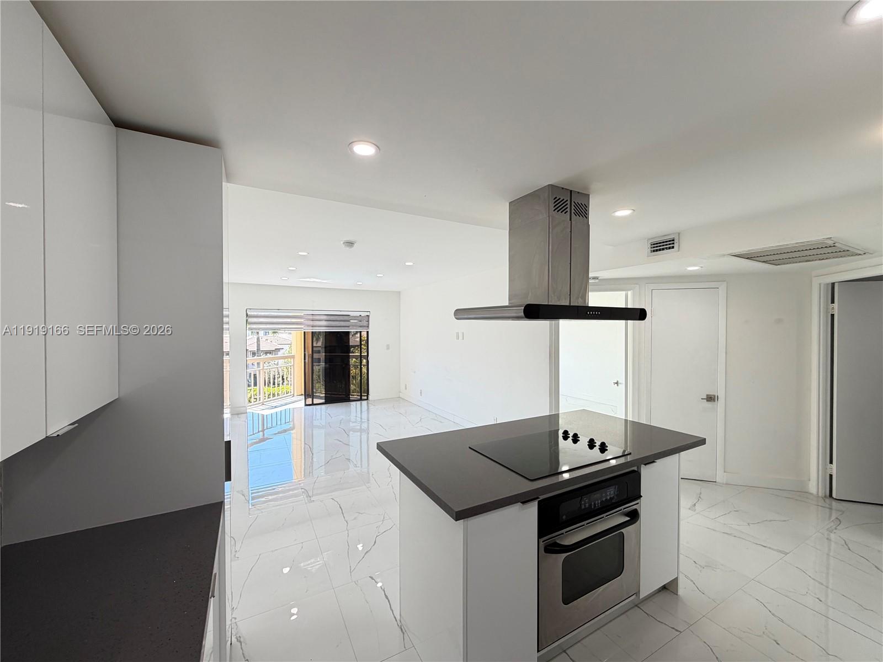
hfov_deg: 102.1
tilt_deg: -0.4
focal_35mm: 14
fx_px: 357
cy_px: 331
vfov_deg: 85.7
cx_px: 442
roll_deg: +0.4
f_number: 2.2
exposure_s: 1/120
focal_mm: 2.22
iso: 80
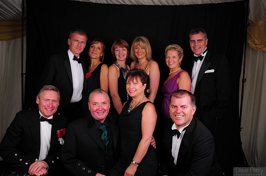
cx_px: 133
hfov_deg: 67.5
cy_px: 88
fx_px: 199
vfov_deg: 47.8
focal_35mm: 27
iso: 200
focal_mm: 18
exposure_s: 1/125
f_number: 8
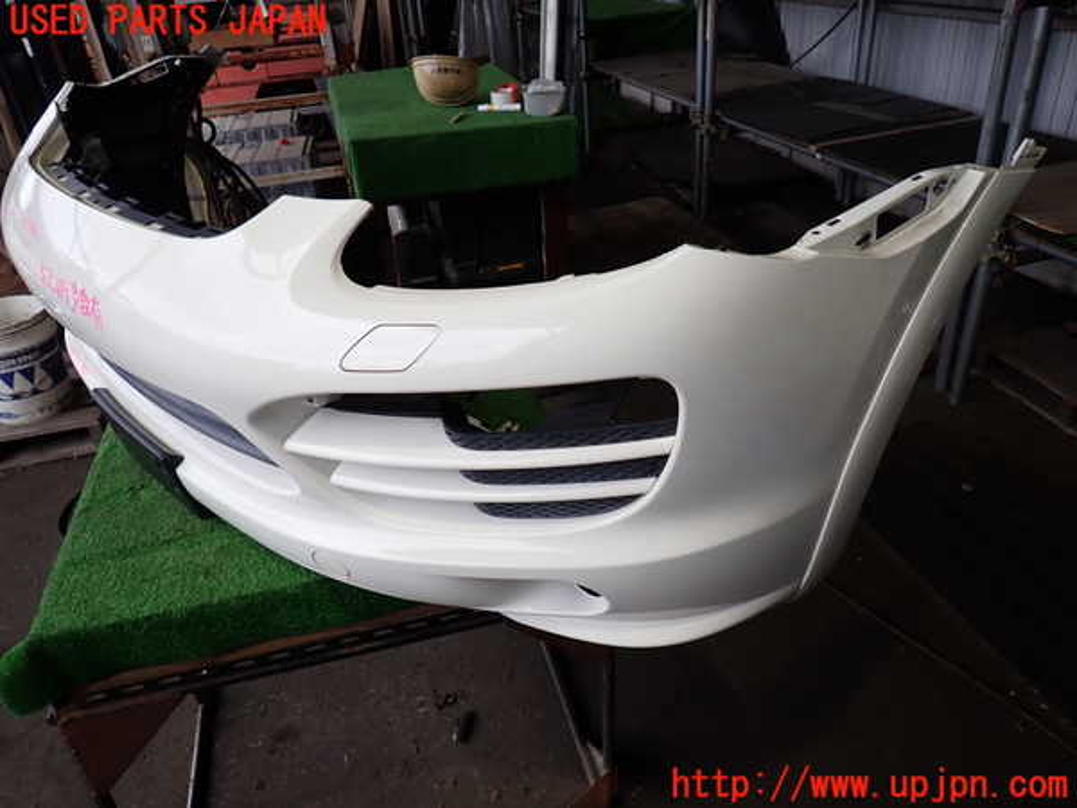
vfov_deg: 54.9
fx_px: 778
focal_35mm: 25
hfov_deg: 69.4
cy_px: 404
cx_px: 538
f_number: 2
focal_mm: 4.5
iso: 100
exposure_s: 1/100
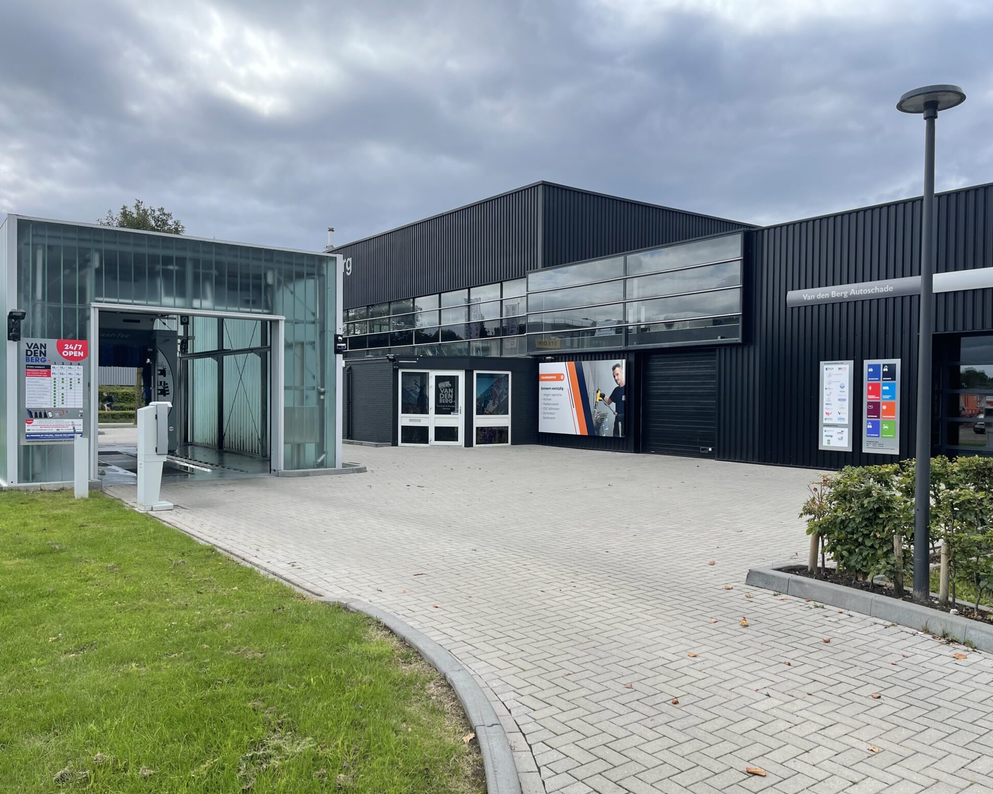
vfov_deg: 51.5
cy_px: 408
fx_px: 823
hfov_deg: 62.1
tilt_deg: -1.7
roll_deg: -0.7
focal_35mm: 28
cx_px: 534
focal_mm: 5.1
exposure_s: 1/2336
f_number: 1.6
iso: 32
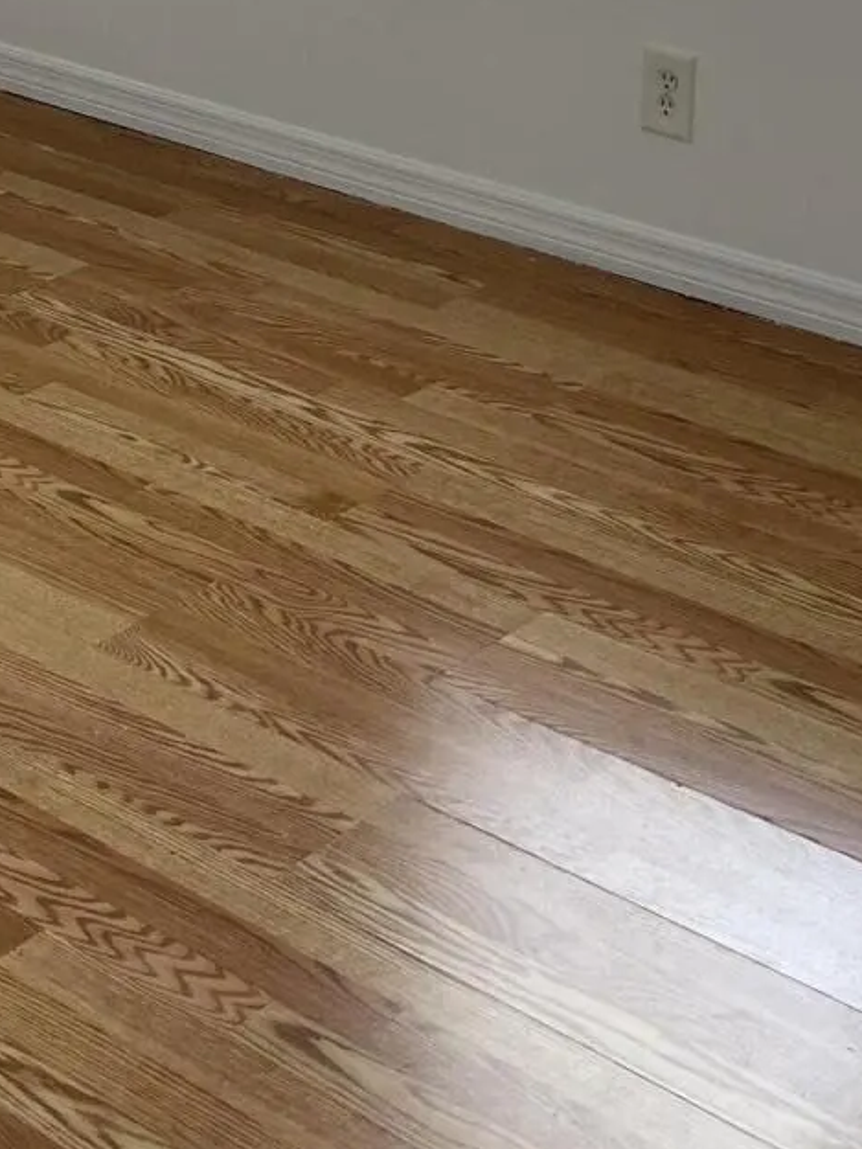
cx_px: 197
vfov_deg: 23.4
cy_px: -9
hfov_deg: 18.3
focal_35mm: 80
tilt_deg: -16.7
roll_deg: +1.5
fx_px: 2655
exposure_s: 1/121
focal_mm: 5.1
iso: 100
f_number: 1.6
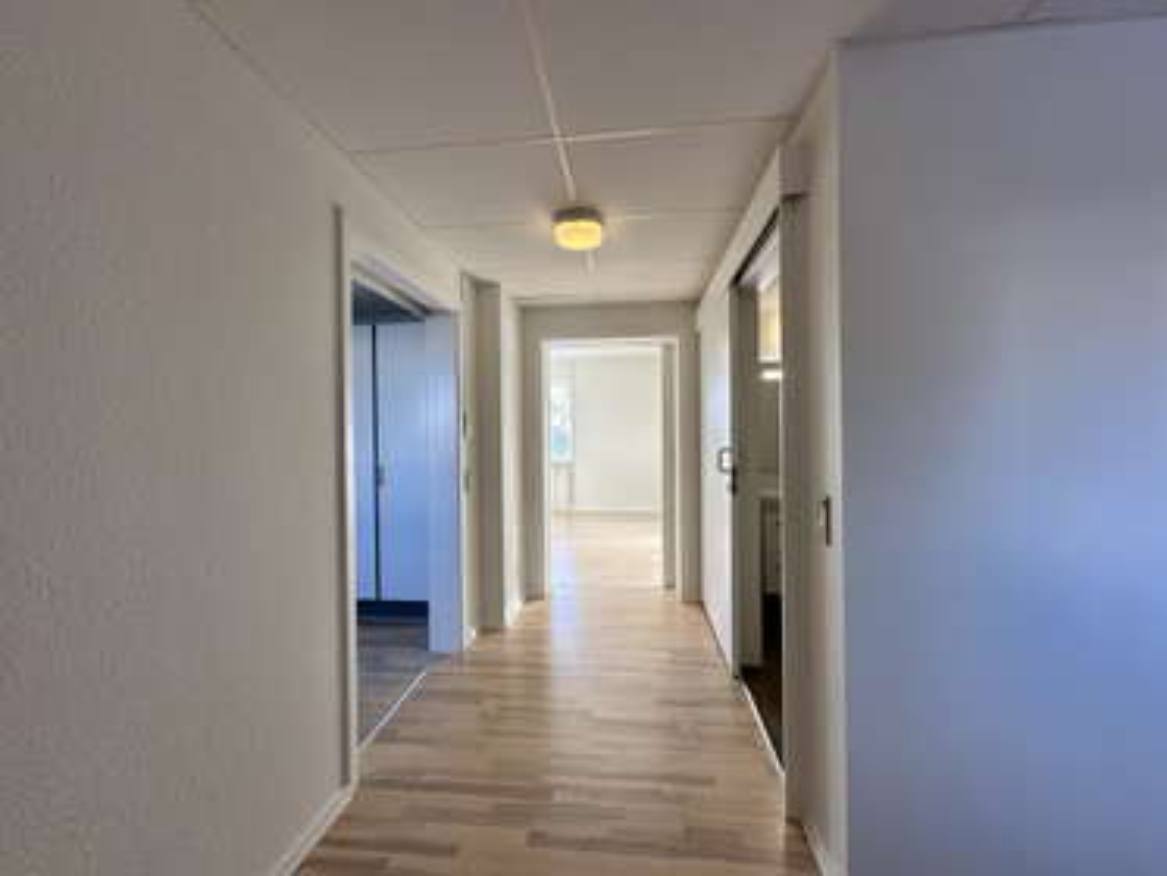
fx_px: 472
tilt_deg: +0.1
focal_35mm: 14
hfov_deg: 102.0
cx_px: 584
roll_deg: +0.9
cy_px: 438
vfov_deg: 85.7
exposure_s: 1/100
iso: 50
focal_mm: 2.22
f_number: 2.2
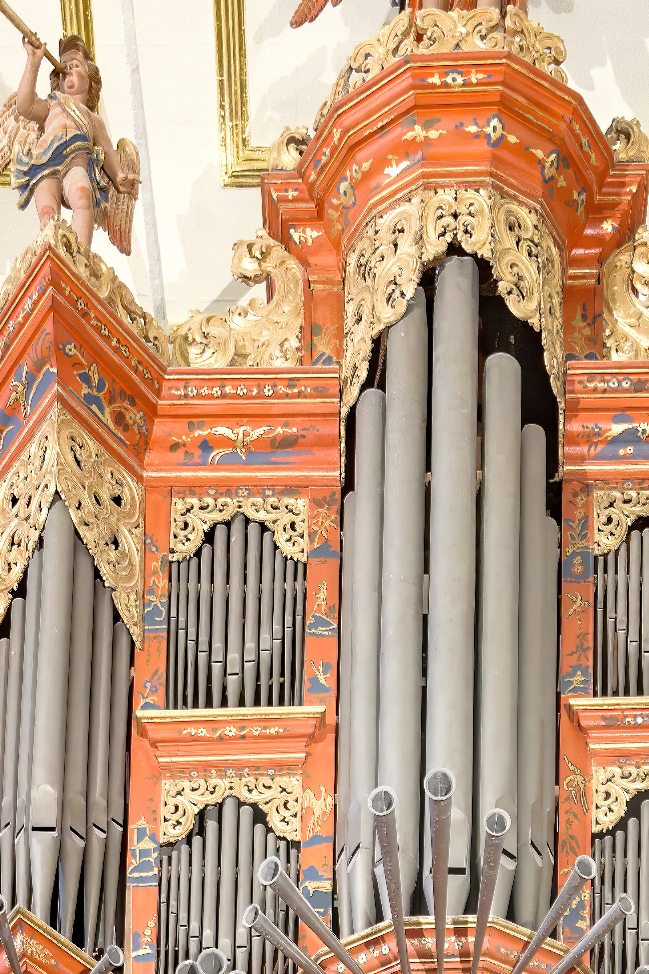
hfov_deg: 14.2
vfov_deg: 20.7
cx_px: 416
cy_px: 904
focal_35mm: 96
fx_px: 2596
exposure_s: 1/25
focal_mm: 34
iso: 1250
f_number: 6.3
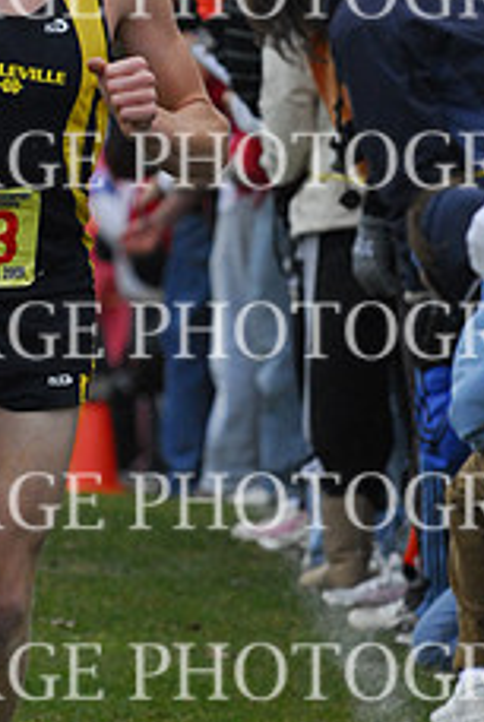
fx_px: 13771
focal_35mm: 686
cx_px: 108
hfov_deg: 2.0
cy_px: 247
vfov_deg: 3.0
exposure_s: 1/640
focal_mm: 180
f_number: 4
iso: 800
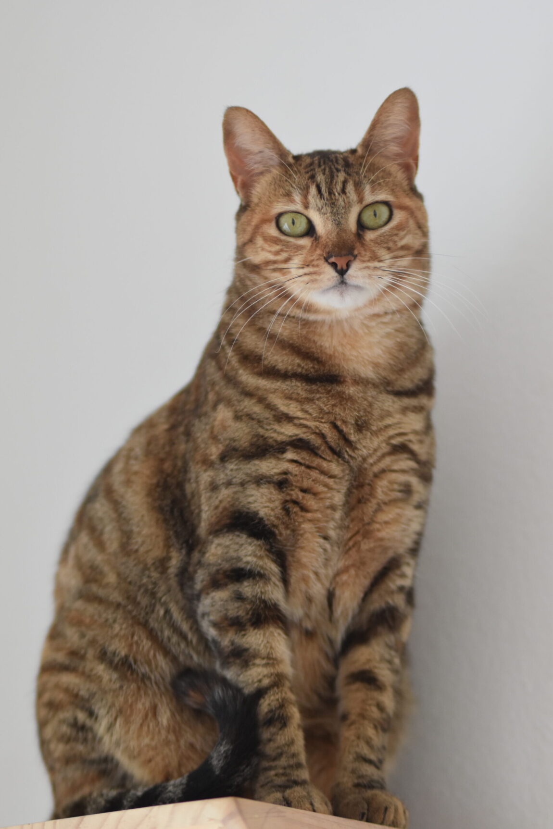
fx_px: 2938
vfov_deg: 16.1
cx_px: 276
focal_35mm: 128
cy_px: 414
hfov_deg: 10.8
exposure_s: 1/500
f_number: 2
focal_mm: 85
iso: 900
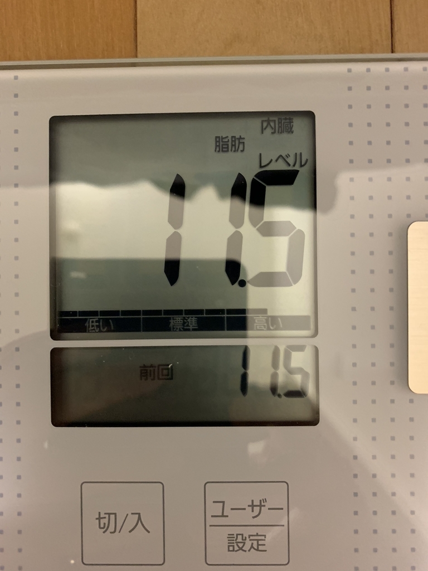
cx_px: 214
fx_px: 429
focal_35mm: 26
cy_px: 286
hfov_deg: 53.1
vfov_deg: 67.3
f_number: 1.8
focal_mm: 4.25
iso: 500
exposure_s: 1/25
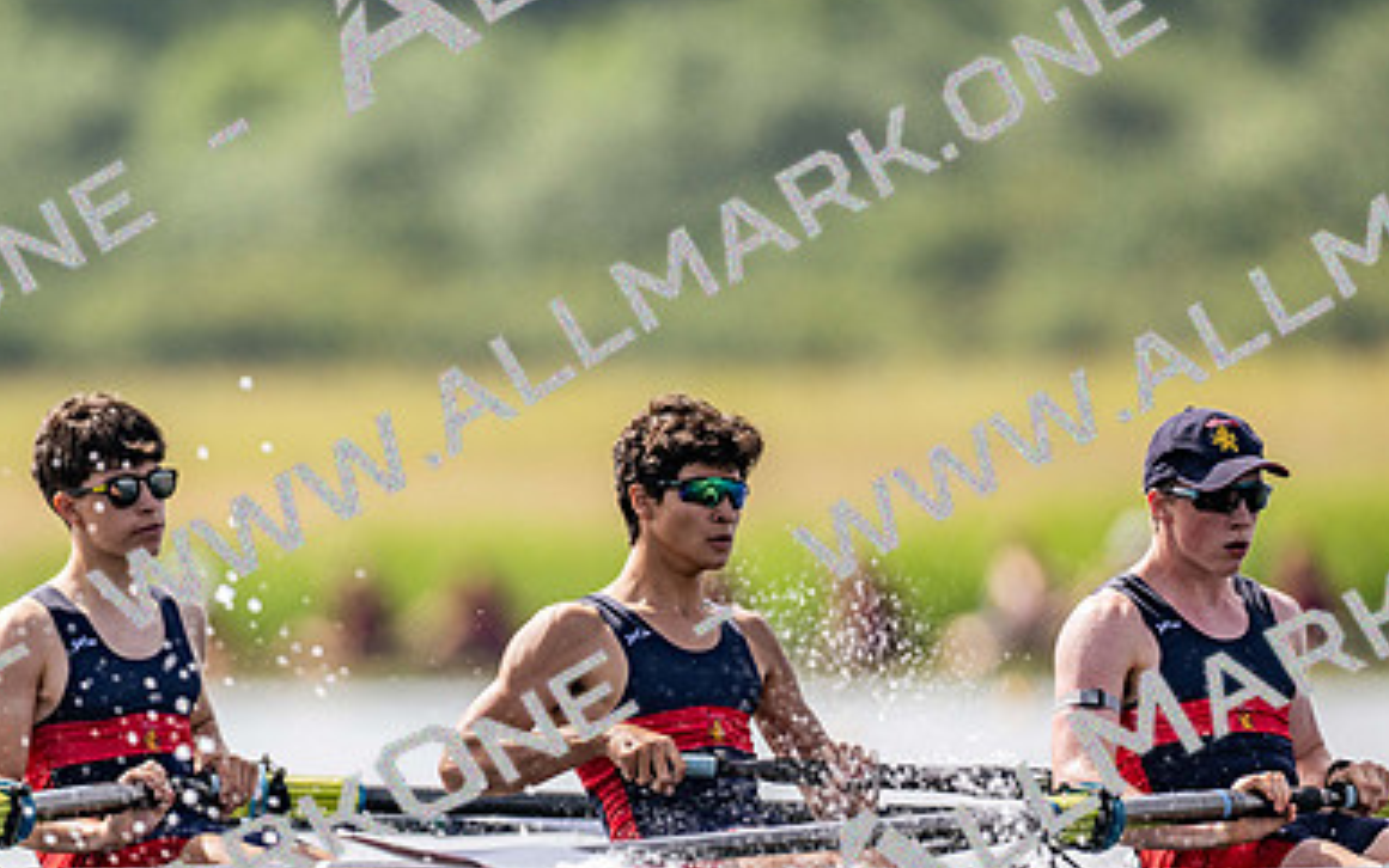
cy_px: 640
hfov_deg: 2.3
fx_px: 34680
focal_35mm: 916
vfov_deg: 1.4
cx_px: 531
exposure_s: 1/2500
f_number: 4
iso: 200
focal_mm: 600
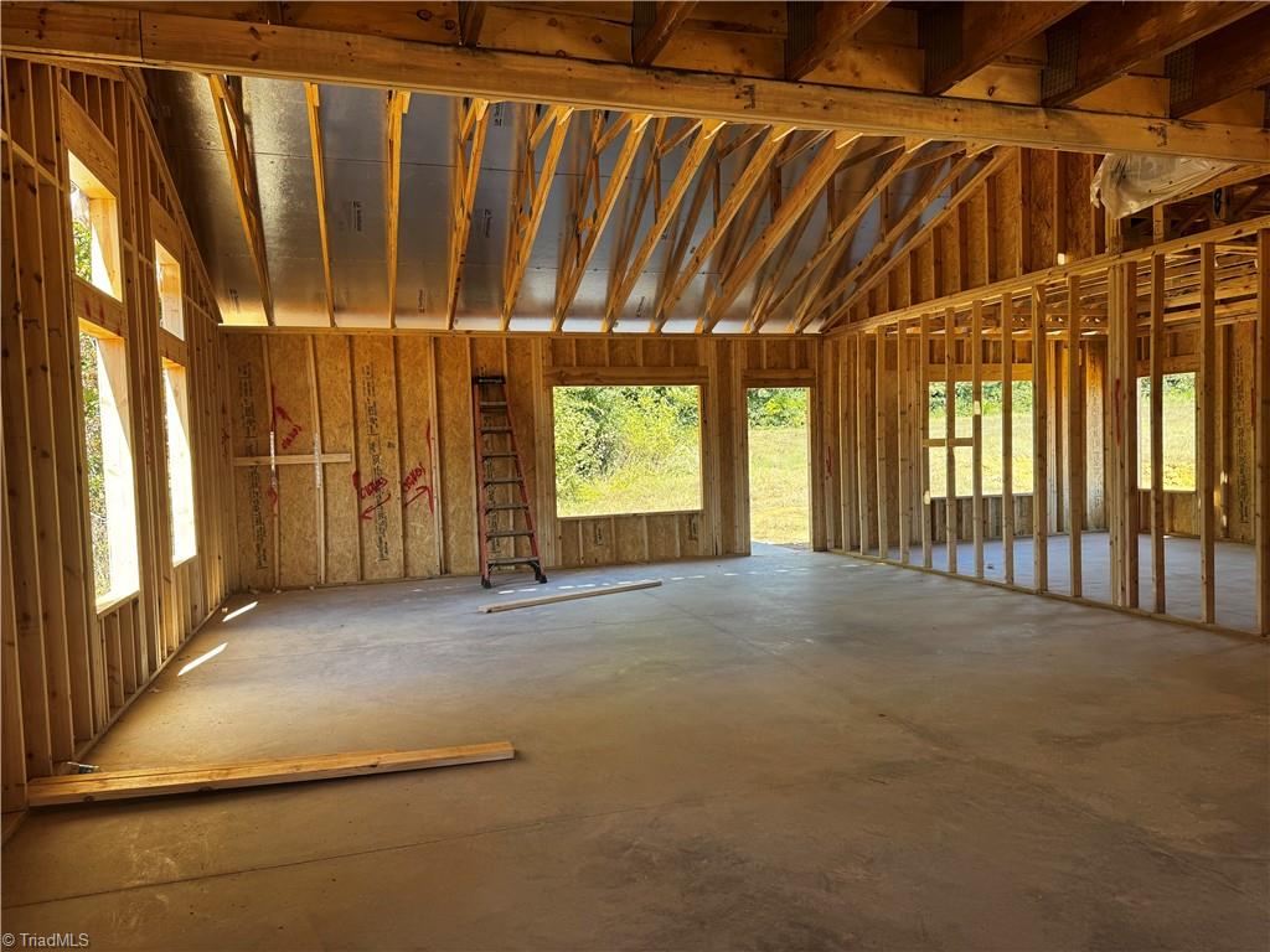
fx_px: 881
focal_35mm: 24
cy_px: 476
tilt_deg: -2.4
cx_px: 635
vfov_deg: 56.8
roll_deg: +1.7
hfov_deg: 71.6
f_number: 1.78
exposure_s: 1/209
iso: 80
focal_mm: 6.76
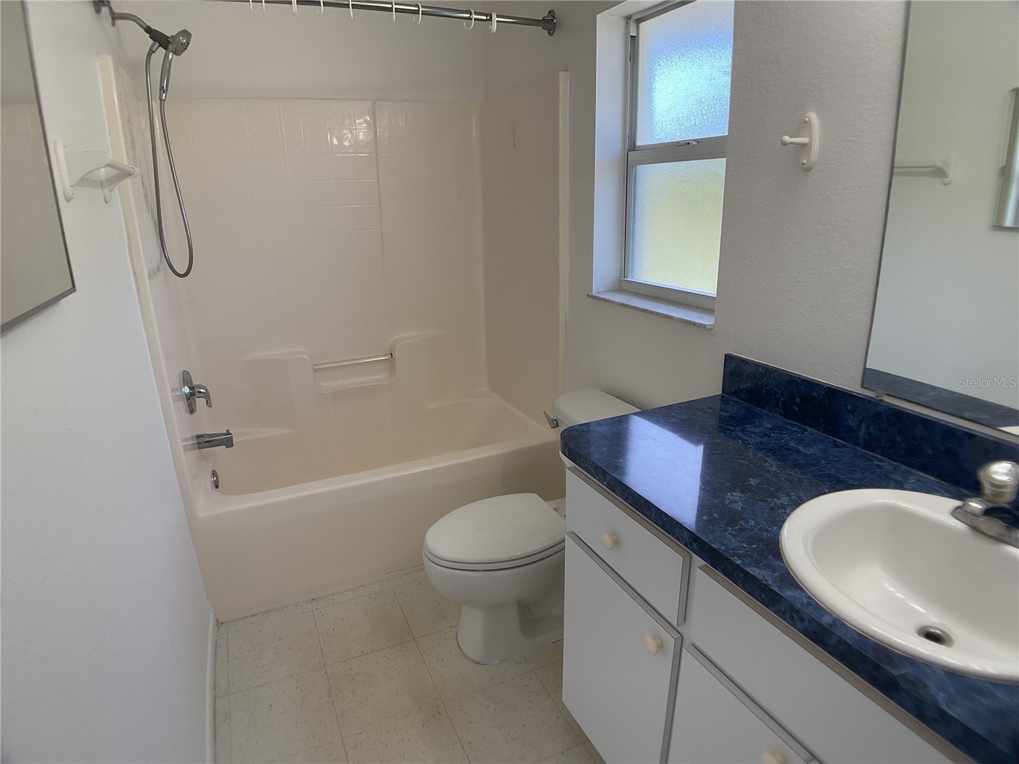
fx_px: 854
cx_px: 510
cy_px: 382
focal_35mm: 29
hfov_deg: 61.7
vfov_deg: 48.2
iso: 32
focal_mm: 3
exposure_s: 1/120
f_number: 1.8
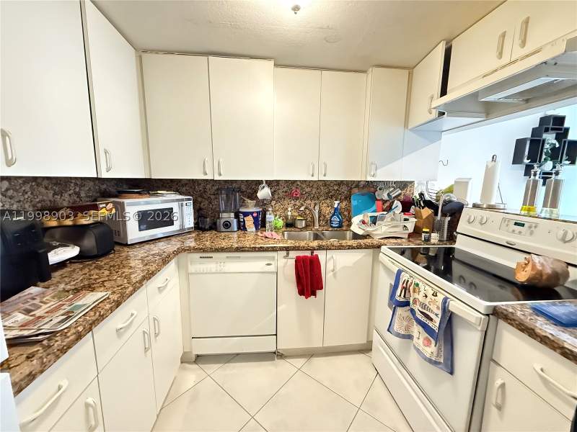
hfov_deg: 102.1
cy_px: 216
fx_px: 233
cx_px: 288
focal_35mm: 14
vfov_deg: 85.7
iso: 1250
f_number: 2.2
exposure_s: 1/40
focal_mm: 2.22
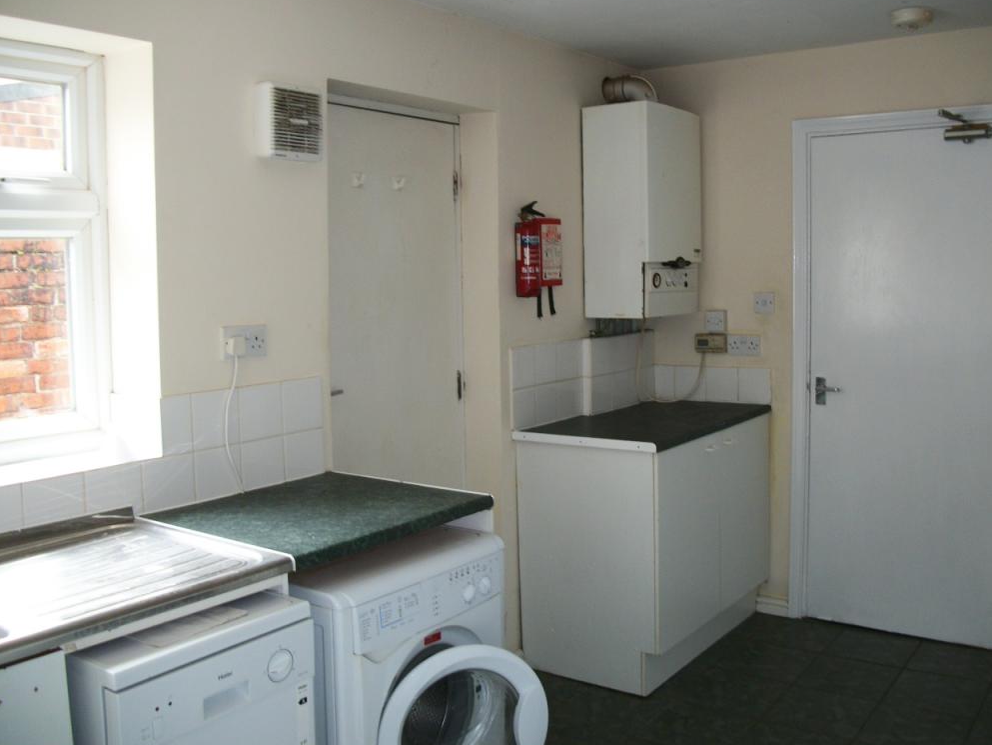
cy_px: 369
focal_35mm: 33
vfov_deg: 43.0
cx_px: 507
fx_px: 946
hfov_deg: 55.3
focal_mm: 5.7
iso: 80
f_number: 2.9
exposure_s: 1/30
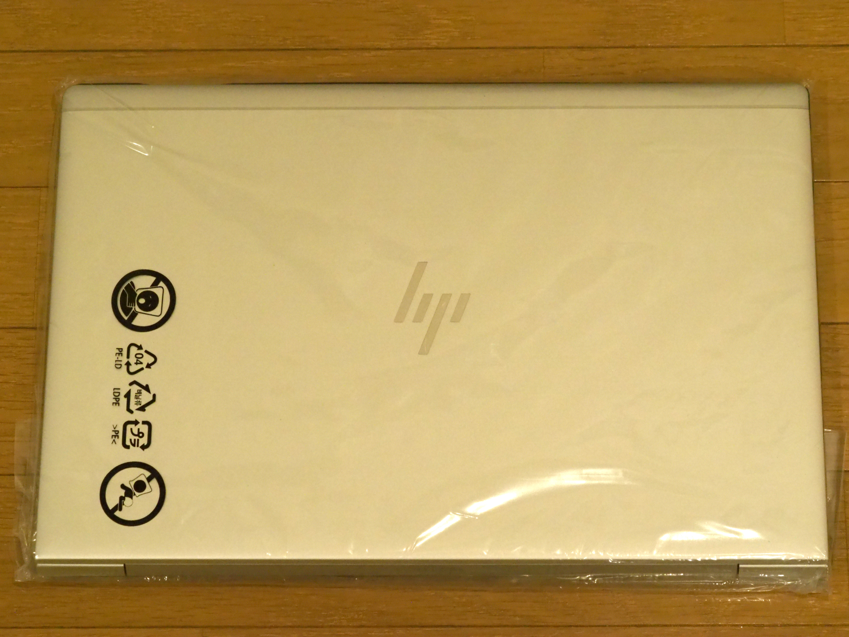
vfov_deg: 12.3
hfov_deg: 16.4
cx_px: 424
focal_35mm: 120
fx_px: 2943
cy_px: 318
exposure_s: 1/125
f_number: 5.6
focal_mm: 60
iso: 4000
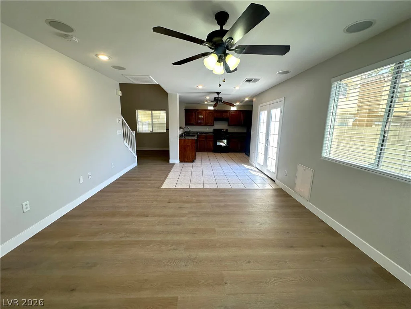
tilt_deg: -10.2
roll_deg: -1.1
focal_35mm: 14
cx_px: 206
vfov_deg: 85.7
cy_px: 154
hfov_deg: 102.1
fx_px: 166
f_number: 2.2
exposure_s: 1/120
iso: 100
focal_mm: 2.22
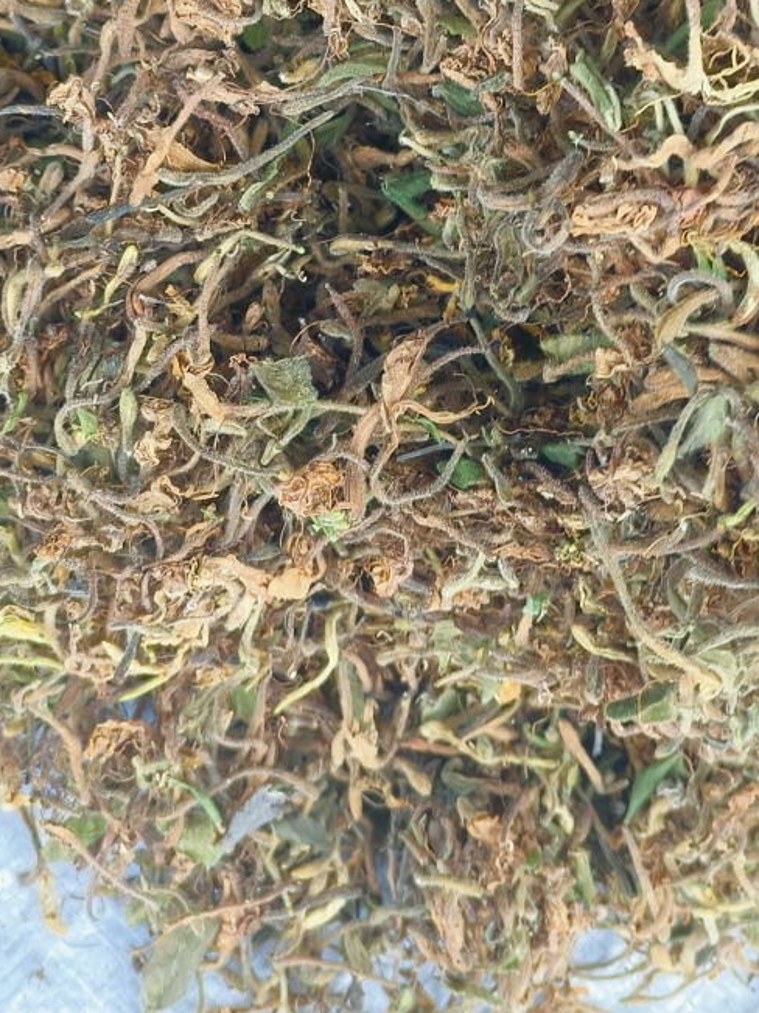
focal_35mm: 77
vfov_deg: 25.0
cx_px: 449
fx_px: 2252
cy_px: 251
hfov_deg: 19.1
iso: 200
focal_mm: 7.08
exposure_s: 1/100
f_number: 2
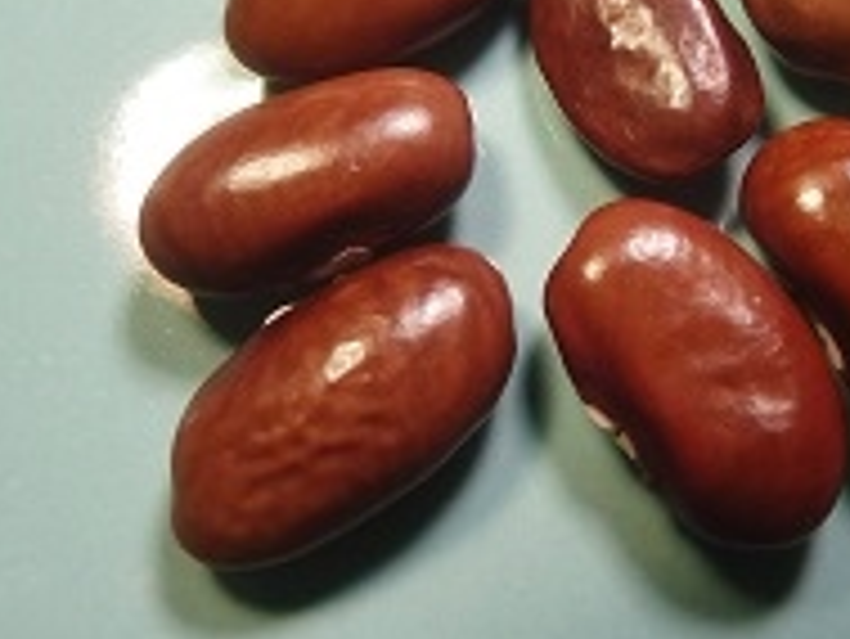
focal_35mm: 53
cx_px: 612
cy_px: 207
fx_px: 1302
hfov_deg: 35.5
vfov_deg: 27.4
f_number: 4
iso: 80
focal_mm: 4.1
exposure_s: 1/200
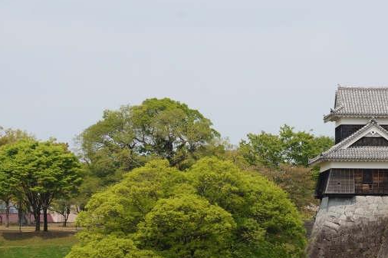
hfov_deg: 12.5
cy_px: 177
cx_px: 381
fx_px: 1754
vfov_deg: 8.4
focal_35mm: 163
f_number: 13
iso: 200
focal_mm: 55
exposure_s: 1/250
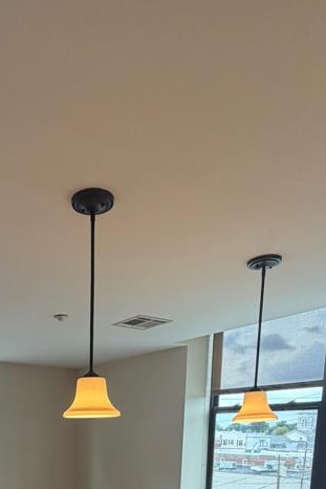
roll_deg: -0.1
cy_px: 505
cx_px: 61
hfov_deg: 39.4
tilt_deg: -8.6
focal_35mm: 32
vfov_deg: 47.2
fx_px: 434
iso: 160
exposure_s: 1/120
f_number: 2.2
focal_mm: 2.22
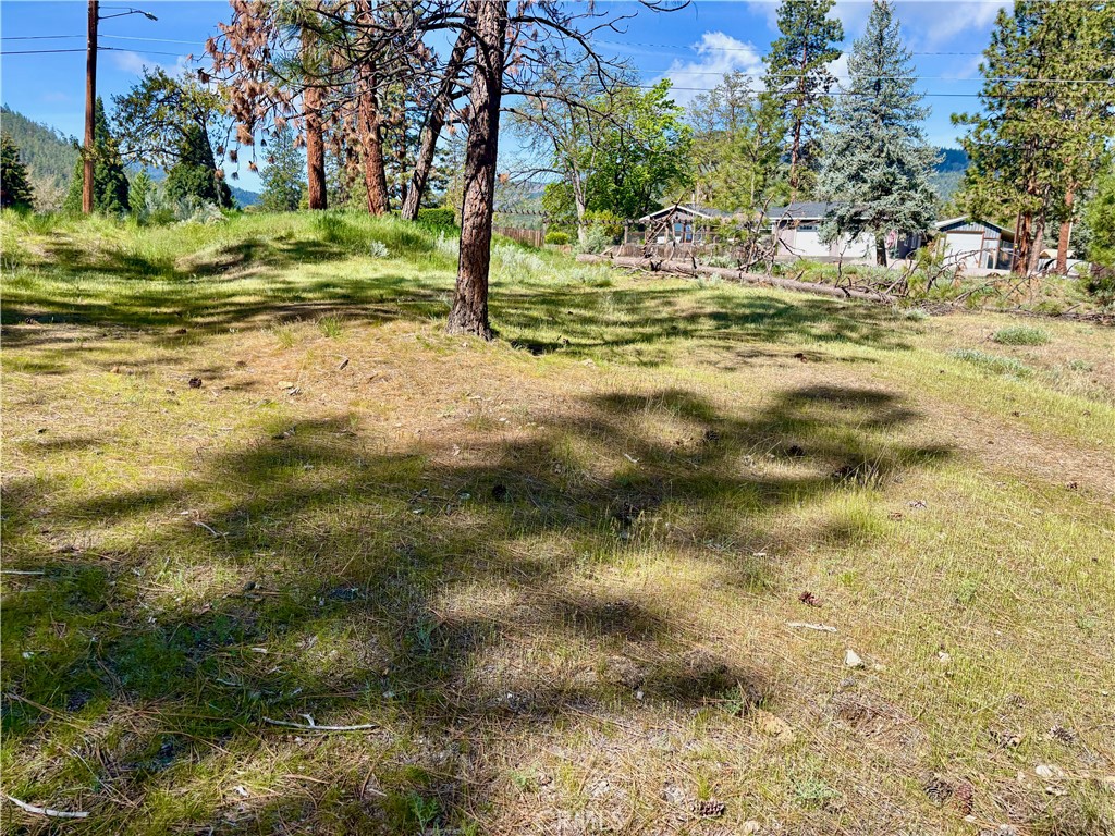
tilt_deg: -19.5
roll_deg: -2.7
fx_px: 837
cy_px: 418
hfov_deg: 67.3
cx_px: 558
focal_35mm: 26
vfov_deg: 53.1
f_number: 1.6
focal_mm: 5.96
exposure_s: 1/1337
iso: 50
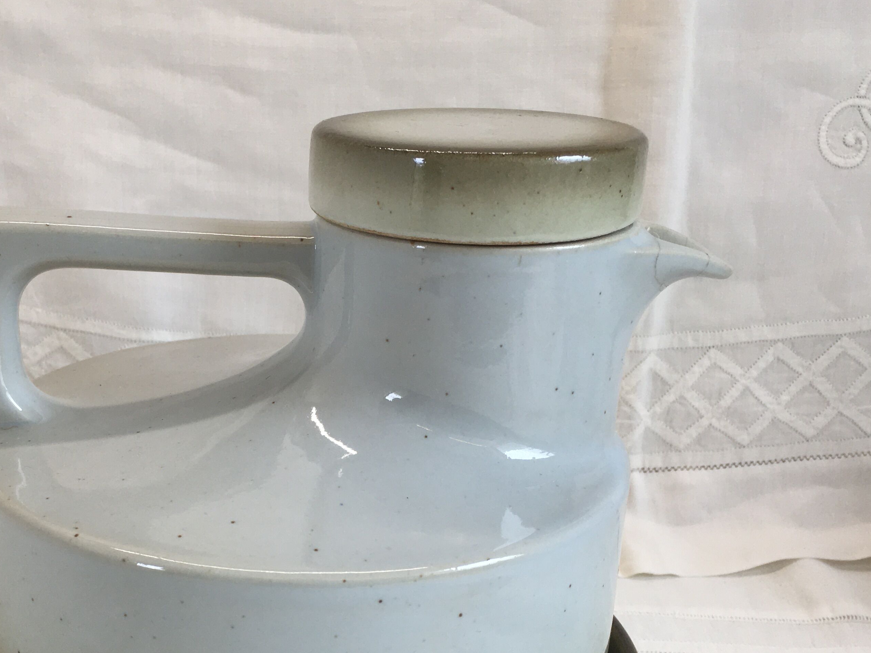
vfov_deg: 31.0
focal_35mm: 46
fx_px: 1157
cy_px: 487
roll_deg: -2.0
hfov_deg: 40.9
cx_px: 314
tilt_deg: -21.2
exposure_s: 1/100
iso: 40
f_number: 2.2
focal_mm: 4.15
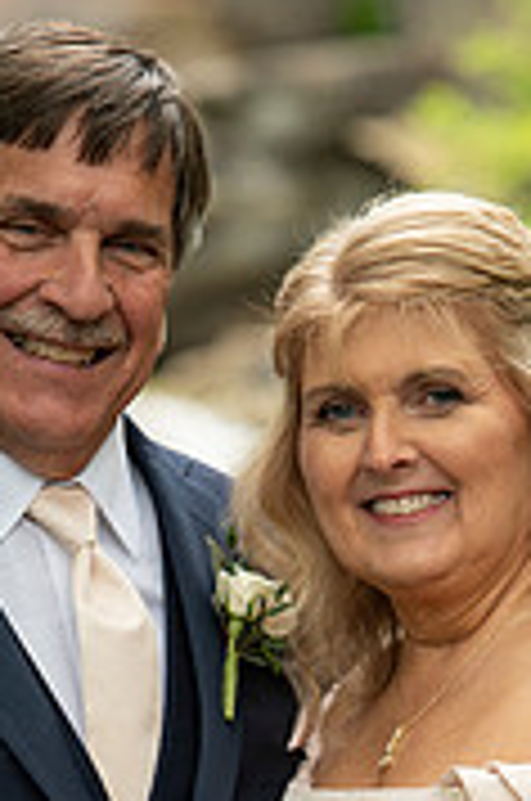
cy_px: 886
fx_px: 9817
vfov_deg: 4.7
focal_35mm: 442
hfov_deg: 3.1
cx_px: 164
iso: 1250
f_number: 4.5
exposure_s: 1/125
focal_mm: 175
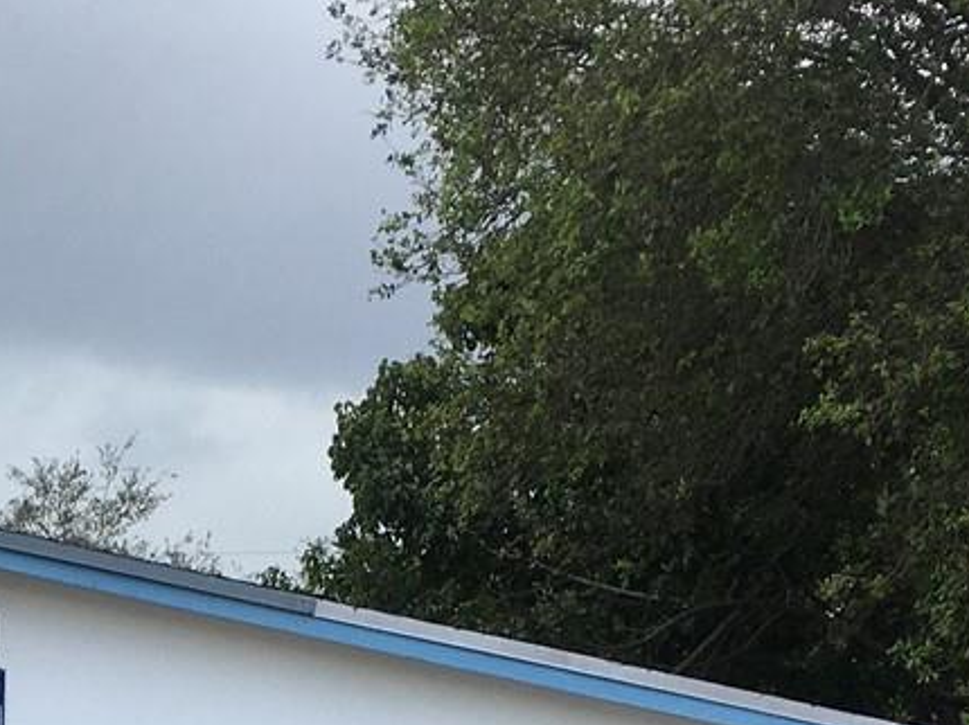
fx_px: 3022
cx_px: -117
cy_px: 1166
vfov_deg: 12.8
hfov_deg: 17.6
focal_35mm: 108
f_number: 2.2
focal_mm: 4.15
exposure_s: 1/657
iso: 25
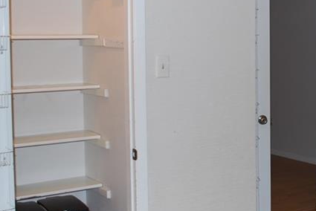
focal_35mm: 65
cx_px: 297
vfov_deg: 20.8
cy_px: 58
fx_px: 571
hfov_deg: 29.4
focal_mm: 18
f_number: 3.5
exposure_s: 1/60
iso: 200
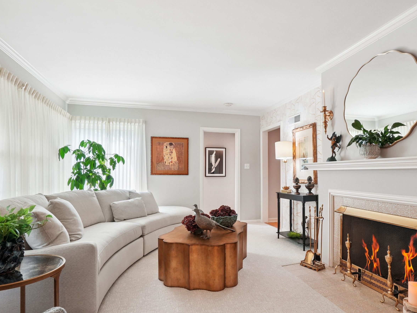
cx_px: 224
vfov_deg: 65.8
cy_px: 171
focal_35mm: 20
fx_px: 241
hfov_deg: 81.6
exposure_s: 1/20
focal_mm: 16
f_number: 10
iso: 800
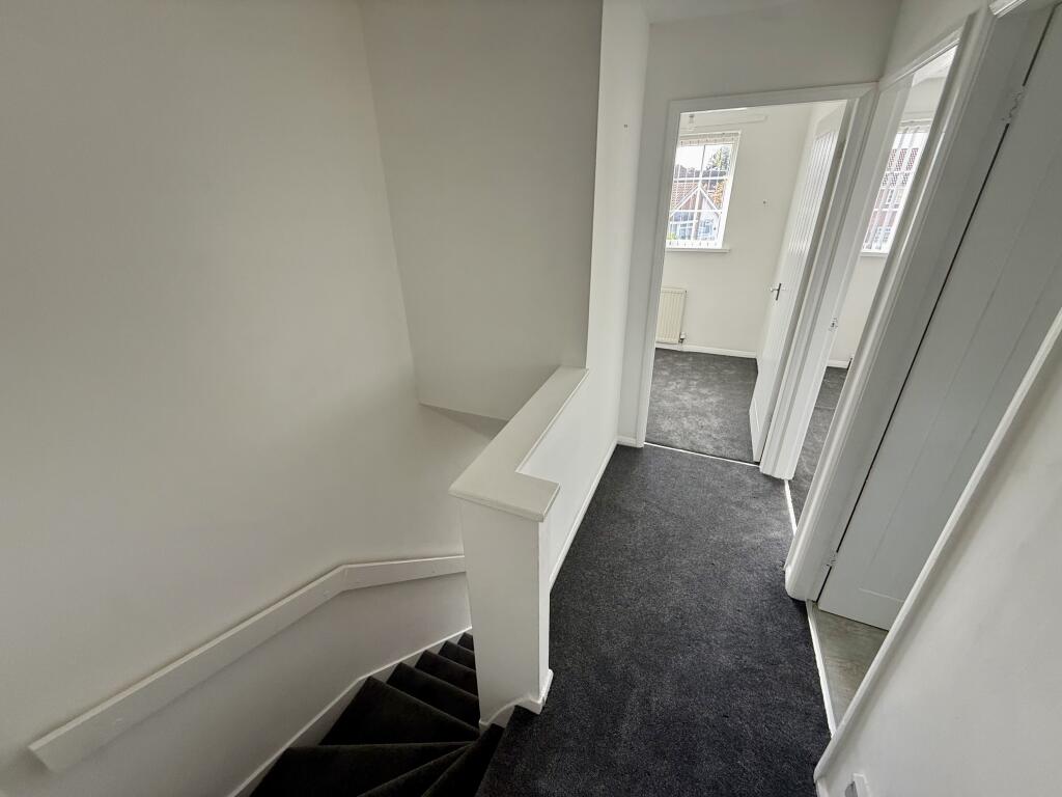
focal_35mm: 14
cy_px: 398
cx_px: 531
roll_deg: +1.9
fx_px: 430
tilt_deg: -24.5
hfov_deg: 102.1
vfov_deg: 85.7
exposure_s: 1/99
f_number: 2.2
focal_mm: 2.22
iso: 125
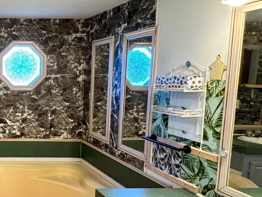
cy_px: 102
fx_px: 288
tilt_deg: -4.6
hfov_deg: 39.0
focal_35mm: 38
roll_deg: -1.5
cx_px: -35
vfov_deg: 37.7
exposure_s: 1/120
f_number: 2.2
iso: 320
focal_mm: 2.22
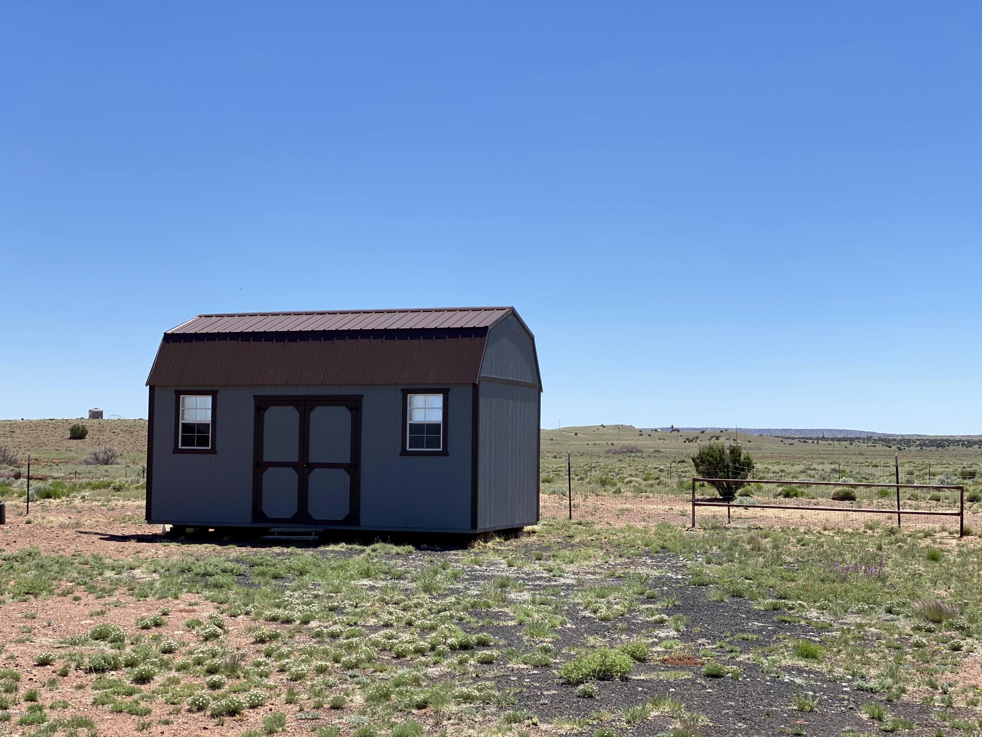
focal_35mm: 52
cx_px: 491
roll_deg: -1.0
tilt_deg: +2.7
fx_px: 1475
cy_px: 368
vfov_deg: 28.0
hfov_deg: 36.8
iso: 20
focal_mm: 6
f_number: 2
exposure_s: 1/2179
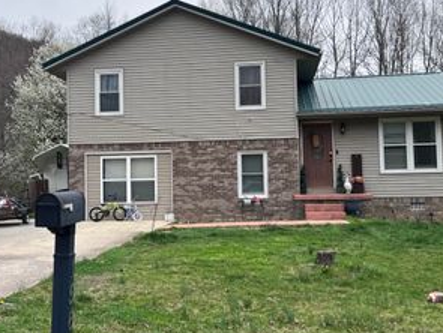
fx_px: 564
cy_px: 152
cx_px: 188
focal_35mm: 44
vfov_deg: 32.9
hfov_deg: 42.8
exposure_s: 1/775
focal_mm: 5.7
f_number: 1.5
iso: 50
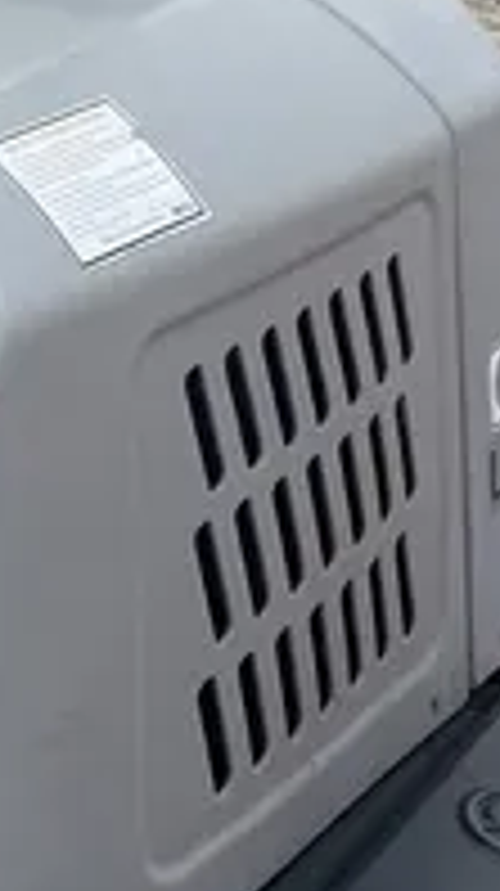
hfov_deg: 11.0
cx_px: -306
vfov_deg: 19.7
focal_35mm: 105
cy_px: -20
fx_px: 2481
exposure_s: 1/2959
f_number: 1.6
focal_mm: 4.2
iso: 50
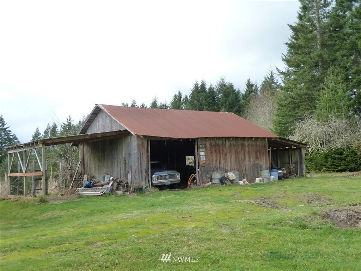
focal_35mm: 40
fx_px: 417
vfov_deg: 36.0
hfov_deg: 46.8
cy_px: 136
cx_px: 180
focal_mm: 6.5
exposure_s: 1/125
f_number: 3.6
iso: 125
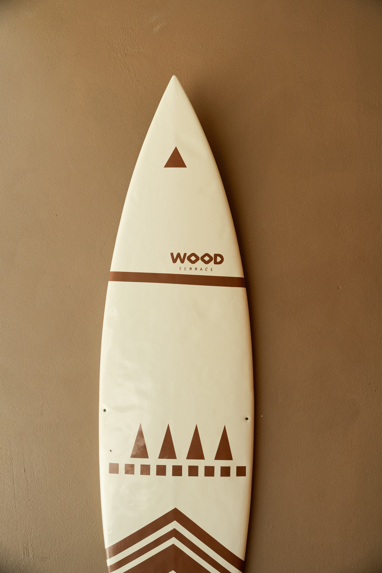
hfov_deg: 38.8
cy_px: 286
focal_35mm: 34
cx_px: 191
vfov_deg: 55.7
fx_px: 543
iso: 800
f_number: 4
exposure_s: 1/1000
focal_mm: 34.1
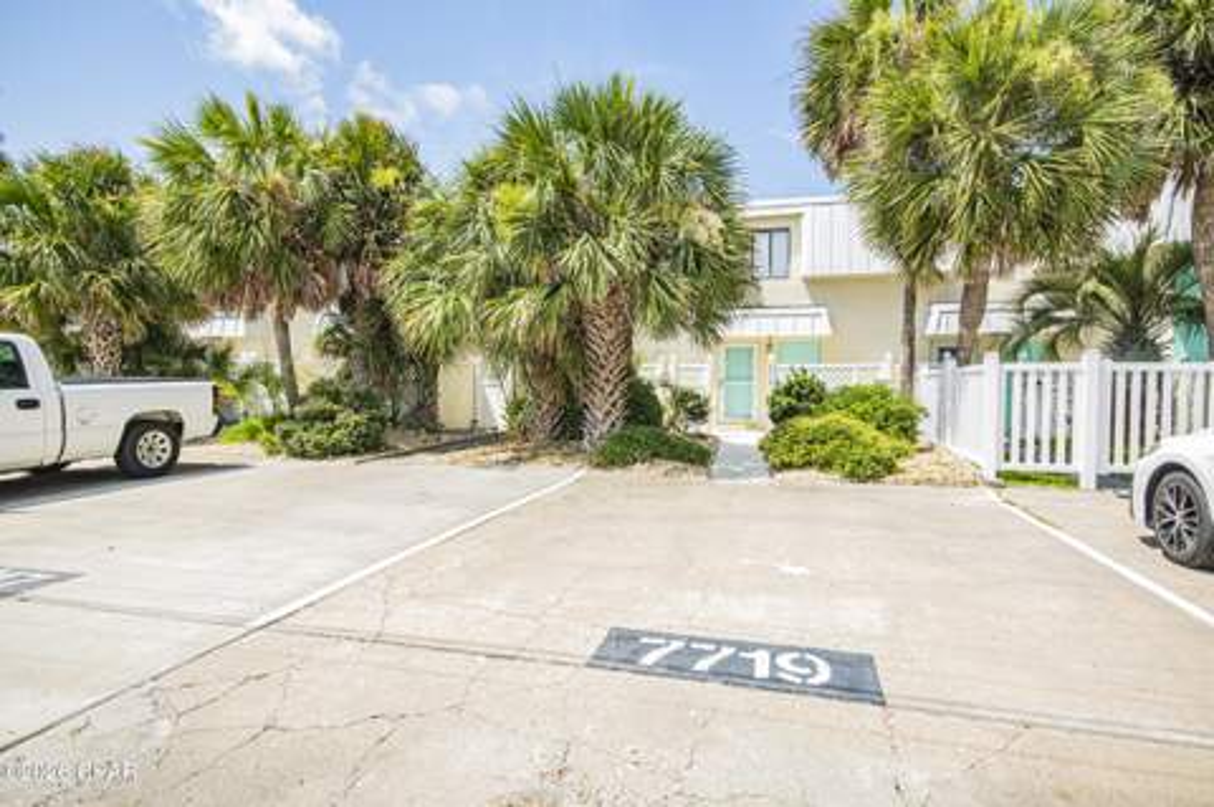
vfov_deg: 64.4
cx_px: 607
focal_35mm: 19
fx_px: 640
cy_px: 404
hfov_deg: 87.0
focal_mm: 13
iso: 320
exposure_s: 1/250
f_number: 9
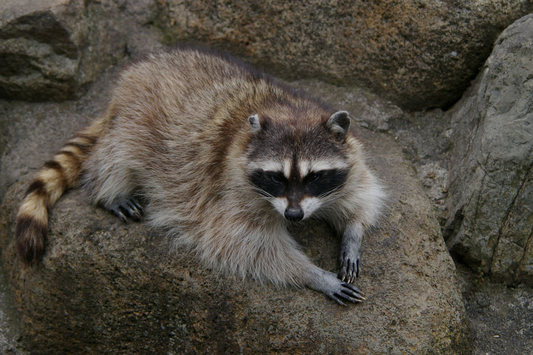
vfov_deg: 9.3
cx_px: 266
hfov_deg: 14.0
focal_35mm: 147
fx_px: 2175
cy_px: 178
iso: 200
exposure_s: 1/250
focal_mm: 98
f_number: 6.7
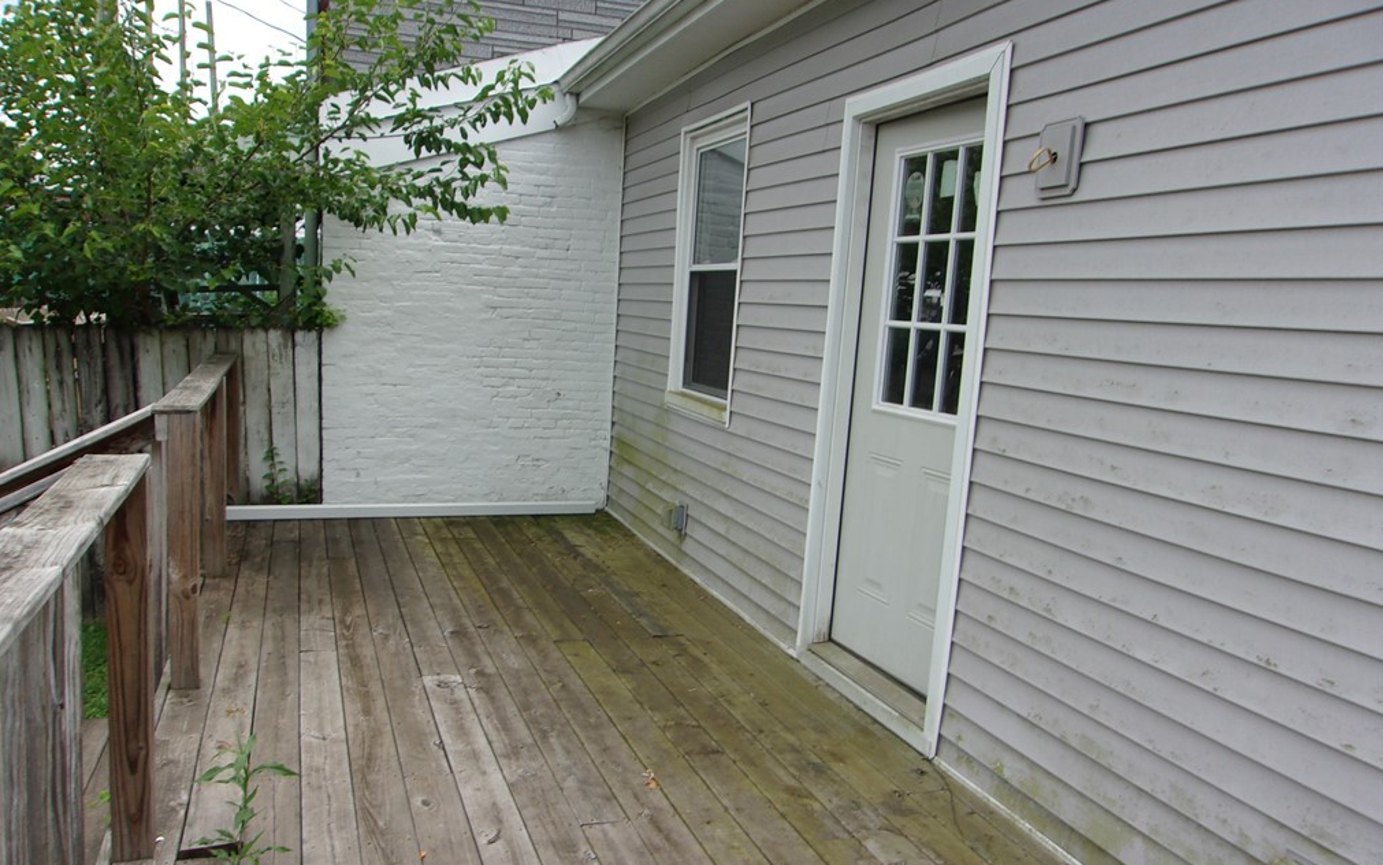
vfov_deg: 43.1
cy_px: 489
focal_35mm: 29
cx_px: 687
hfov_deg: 64.6
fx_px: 1093
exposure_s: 1/52
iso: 80
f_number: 10.4
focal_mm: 4.9
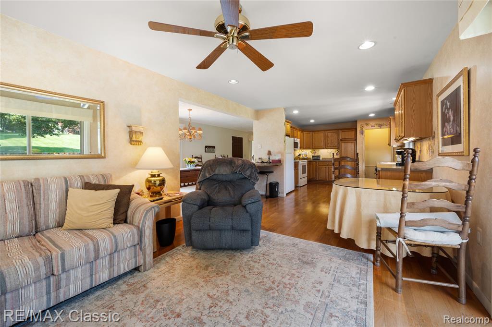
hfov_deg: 104.3
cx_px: 246
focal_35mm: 14
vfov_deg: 81.1
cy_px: 164
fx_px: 191
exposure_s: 1.6
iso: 100
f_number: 11
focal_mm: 14
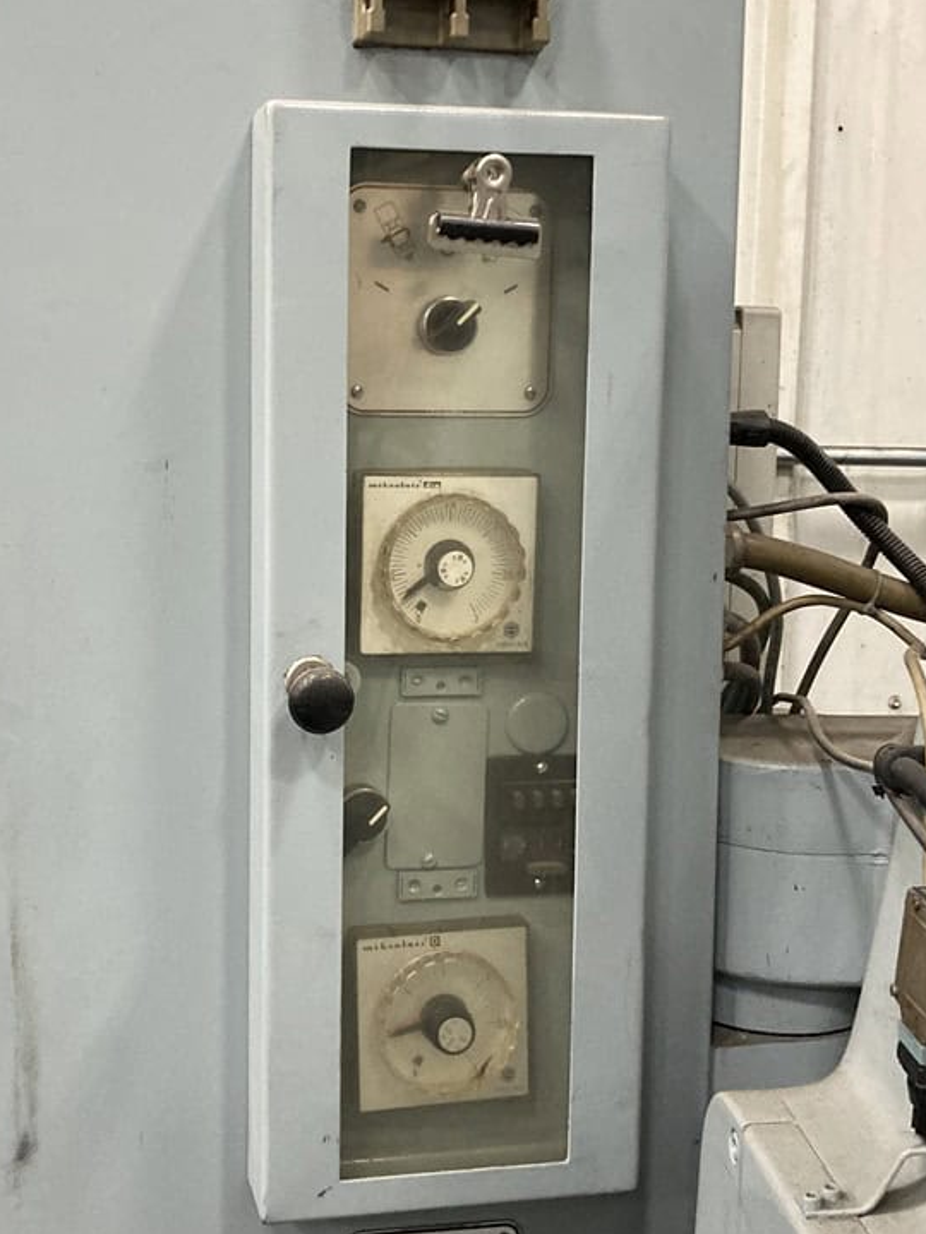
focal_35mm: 47
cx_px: 349
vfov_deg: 40.4
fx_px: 1676
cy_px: 563
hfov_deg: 30.8
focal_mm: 4
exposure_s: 1/60
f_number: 1.8
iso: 250
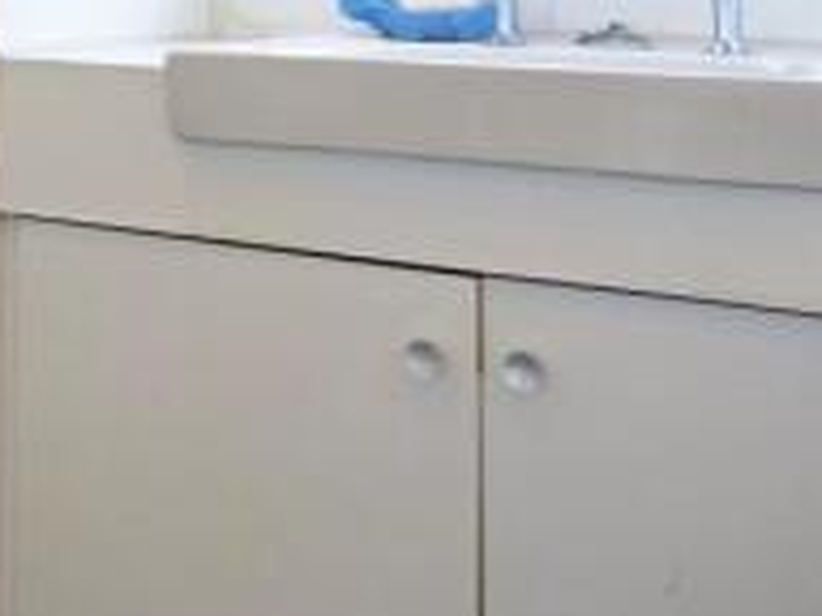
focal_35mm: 73
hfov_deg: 23.6
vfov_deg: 19.2
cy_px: -96
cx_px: -246
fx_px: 1733
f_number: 2.8
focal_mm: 12
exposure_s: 1/30
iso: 200
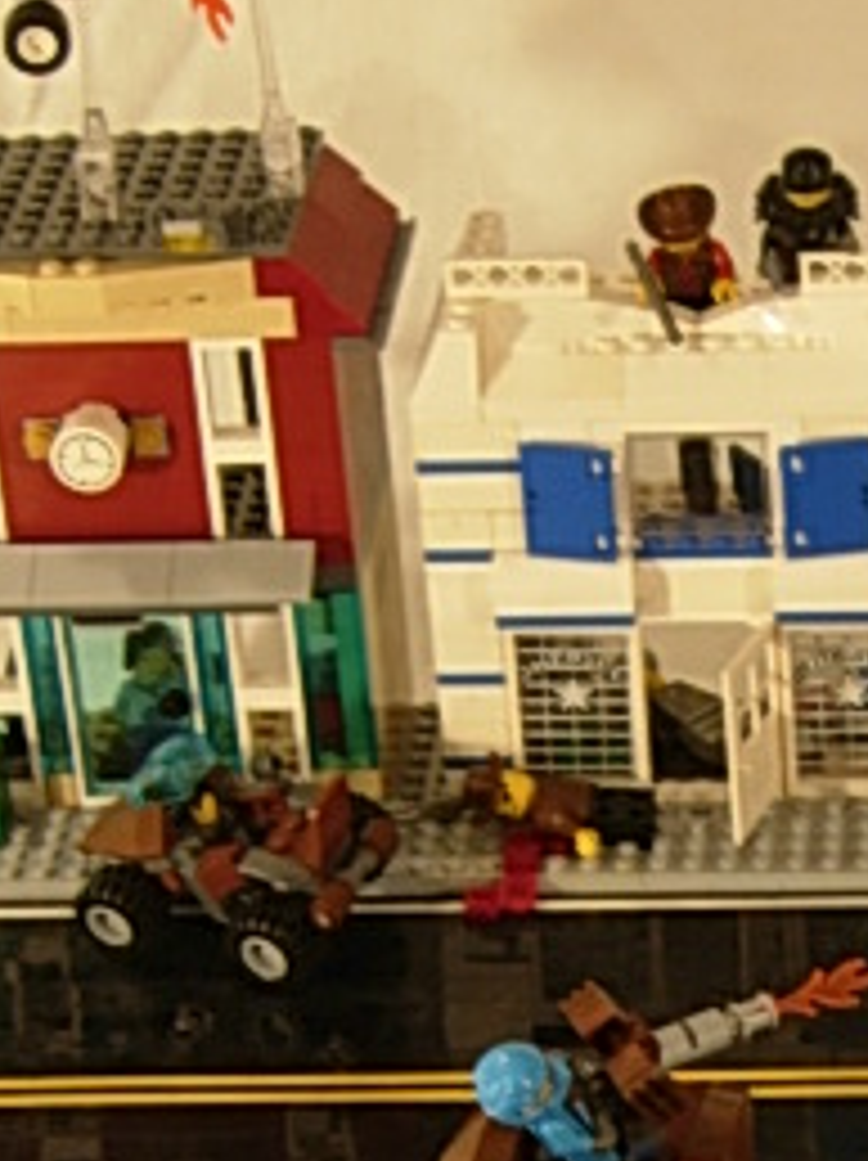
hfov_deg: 10.1
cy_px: 1332
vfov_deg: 13.5
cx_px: 1133
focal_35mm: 143
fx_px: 4789
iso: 50
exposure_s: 1/4.8
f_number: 2.7
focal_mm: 7.5
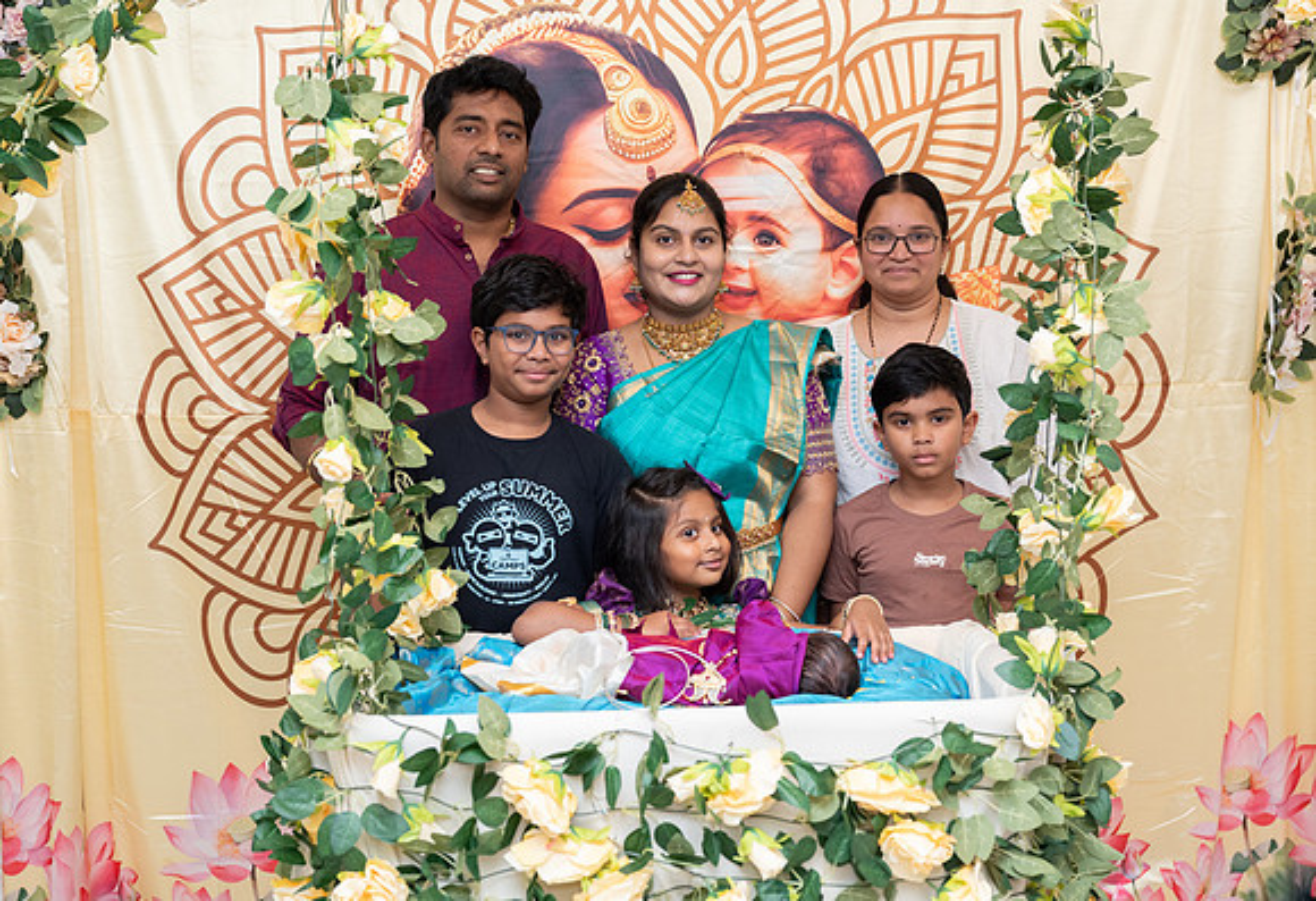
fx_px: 1508
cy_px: 451
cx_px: 641
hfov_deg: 47.2
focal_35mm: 41
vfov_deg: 33.3
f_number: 4
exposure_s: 1/200
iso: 500
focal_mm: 40
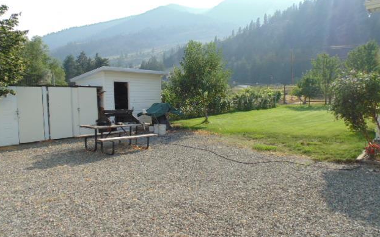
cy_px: 113
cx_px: 189
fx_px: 249
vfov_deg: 51.1
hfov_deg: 74.8
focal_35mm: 24
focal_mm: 4
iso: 80
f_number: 3.1
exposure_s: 1/640
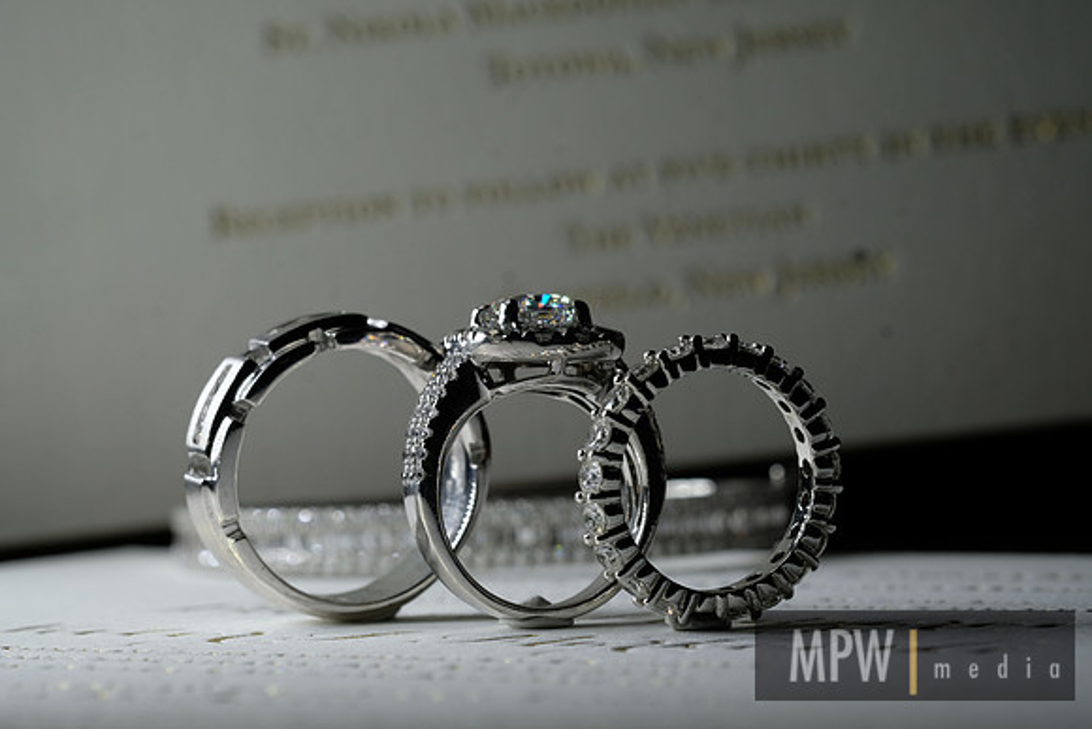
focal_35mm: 90
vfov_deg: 15.2
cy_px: 364
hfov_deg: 22.6
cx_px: 546
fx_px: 2731
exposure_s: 1/125
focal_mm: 60
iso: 250
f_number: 11
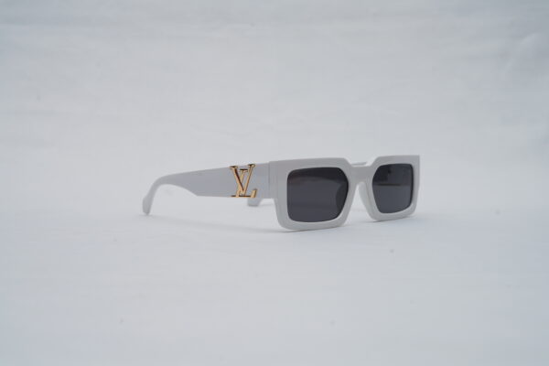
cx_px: 274
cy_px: 183
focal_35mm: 50
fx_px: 762
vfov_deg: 27.0
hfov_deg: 39.6
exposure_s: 1/160
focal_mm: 50
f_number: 9
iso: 100
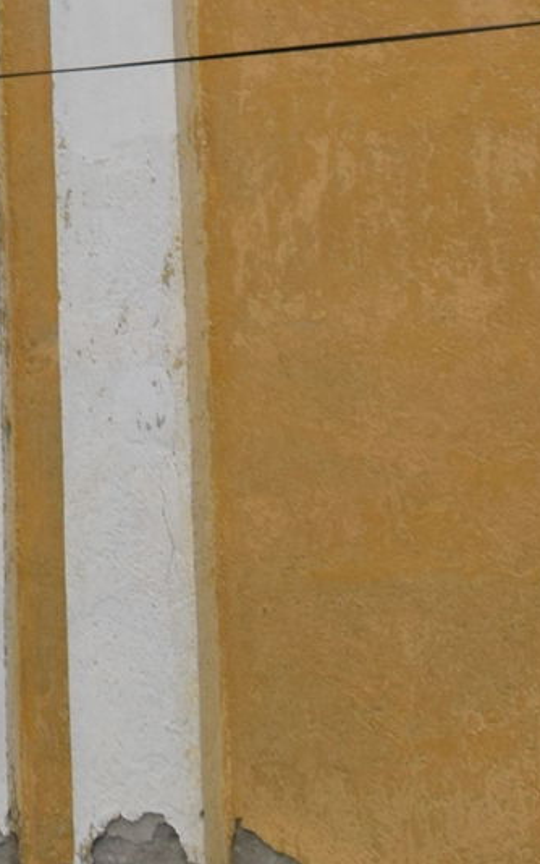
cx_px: -991
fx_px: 5242
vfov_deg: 8.9
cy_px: -856
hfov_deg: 5.6
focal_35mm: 223
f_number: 9
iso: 200
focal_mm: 27
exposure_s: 1/320
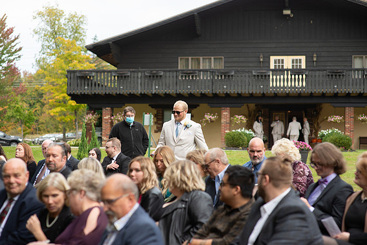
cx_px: 181
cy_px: 121
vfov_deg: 15.7
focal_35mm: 87
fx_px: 887
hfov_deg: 23.4
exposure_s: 1/640
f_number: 3.5
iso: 640
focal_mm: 85
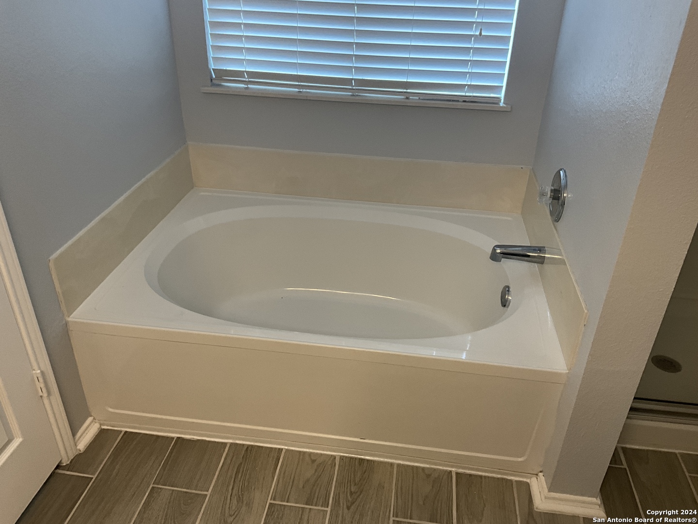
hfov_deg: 61.7
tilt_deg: -31.8
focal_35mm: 29
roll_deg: -3.4
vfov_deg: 48.2
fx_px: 585
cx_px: 349
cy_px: 262
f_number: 1.8
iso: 50
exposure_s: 1/60
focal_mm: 3
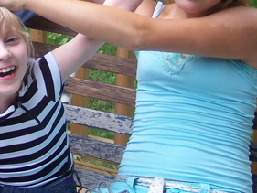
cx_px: -14
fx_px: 802
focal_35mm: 108
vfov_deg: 13.4
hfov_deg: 17.7
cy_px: -25
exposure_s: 1/125
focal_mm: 8
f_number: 2.8
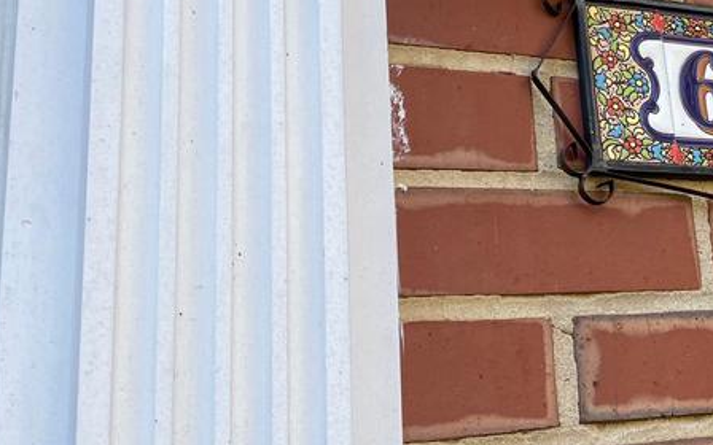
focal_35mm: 63
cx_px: 770
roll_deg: +10.2
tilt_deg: +21.7
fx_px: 1224
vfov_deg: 20.5
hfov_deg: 29.5
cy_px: 127
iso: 40
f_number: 1.6
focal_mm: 4.2
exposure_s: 1/221
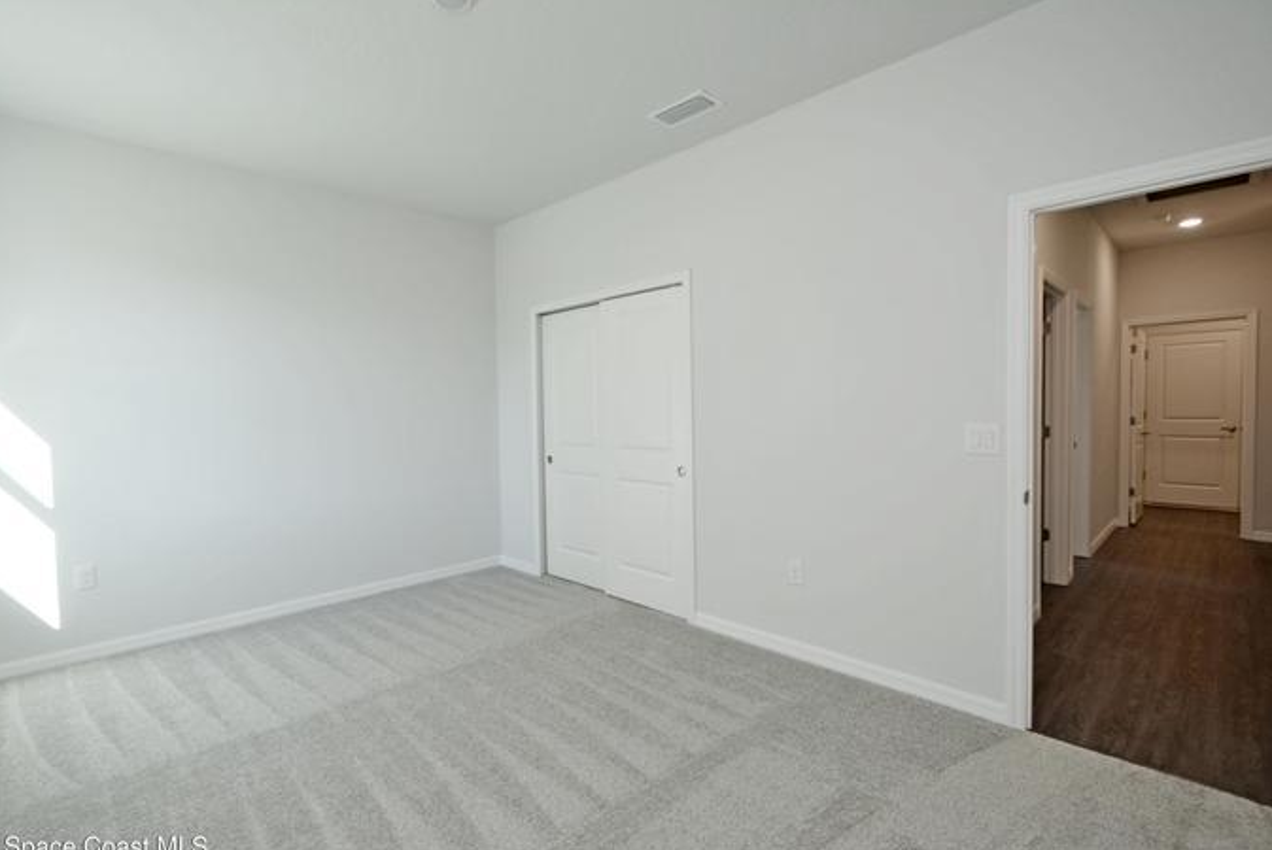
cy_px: 434
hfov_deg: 96.6
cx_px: 597
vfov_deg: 73.8
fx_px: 566
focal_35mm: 16
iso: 200
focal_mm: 10
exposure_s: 1/60
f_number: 4
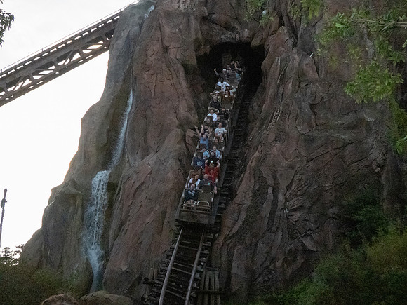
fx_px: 813
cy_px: 146
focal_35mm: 69
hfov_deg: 28.1
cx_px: 216
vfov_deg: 21.3
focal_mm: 11.7
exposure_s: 1/500
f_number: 4.4
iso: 1600
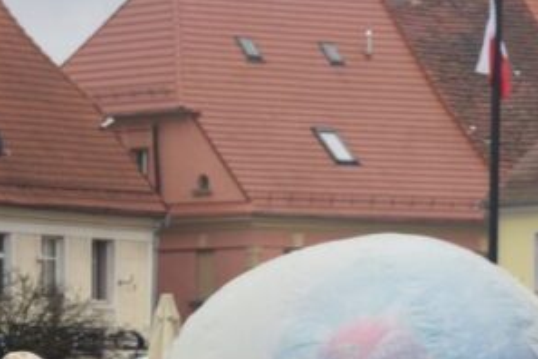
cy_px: 403
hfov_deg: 7.1
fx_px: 4353
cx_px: 339
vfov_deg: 4.7
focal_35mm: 291
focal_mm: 75
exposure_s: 1/125
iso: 400
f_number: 5.3
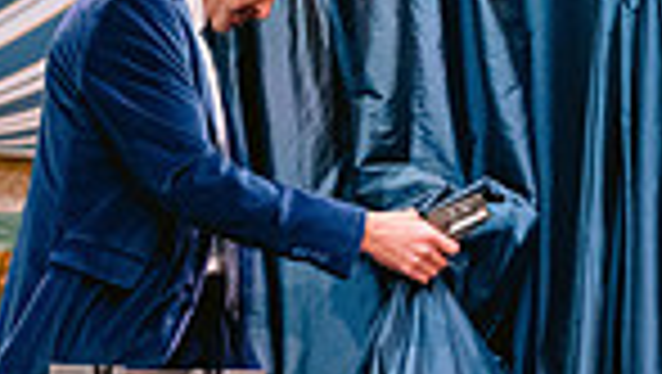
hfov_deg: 19.1
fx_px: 1968
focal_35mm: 112
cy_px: 180
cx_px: 329
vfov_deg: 10.9
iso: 3200
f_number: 2.8
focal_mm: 35
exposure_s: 1/100
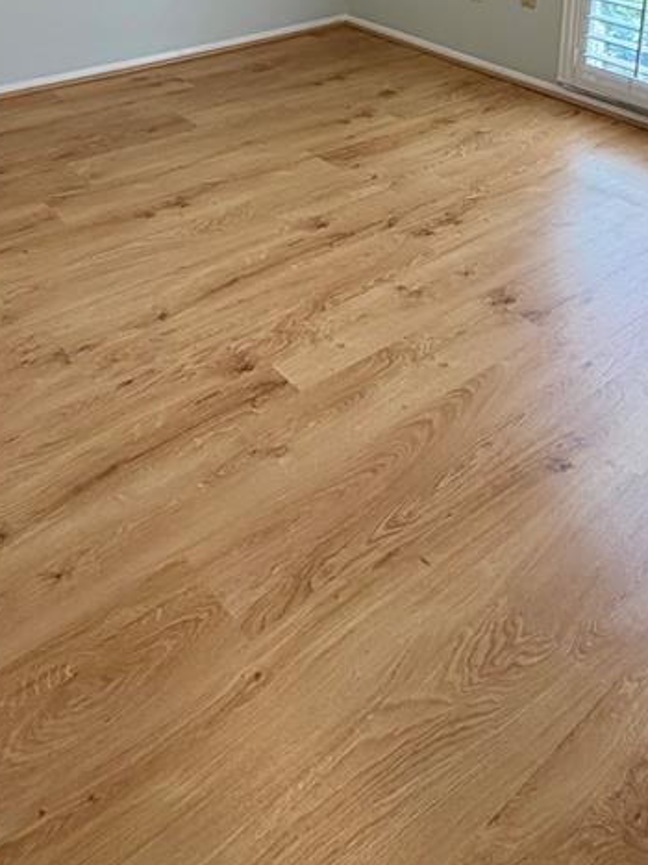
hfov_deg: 39.6
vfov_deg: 44.7
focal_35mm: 36
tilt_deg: -15.4
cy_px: 28
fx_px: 899
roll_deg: -1.5
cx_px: 363
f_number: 2.2
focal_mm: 2.22
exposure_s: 1/121
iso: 100
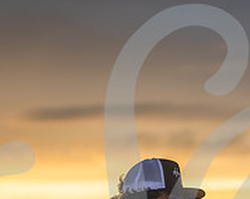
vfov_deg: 14.9
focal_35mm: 98
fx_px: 724
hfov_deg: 19.5
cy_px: 266
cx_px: 156
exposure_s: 1/500
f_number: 2.8
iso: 100
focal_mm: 32
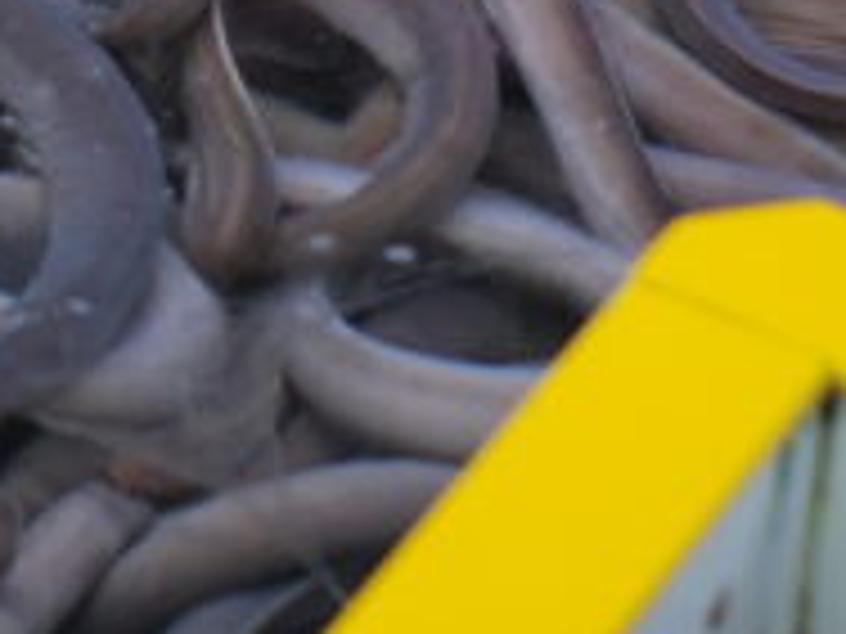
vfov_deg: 5.2
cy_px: -830
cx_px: -698
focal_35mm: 277
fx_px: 6770
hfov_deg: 7.0
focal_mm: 35
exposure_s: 1/220
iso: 320
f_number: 2.2
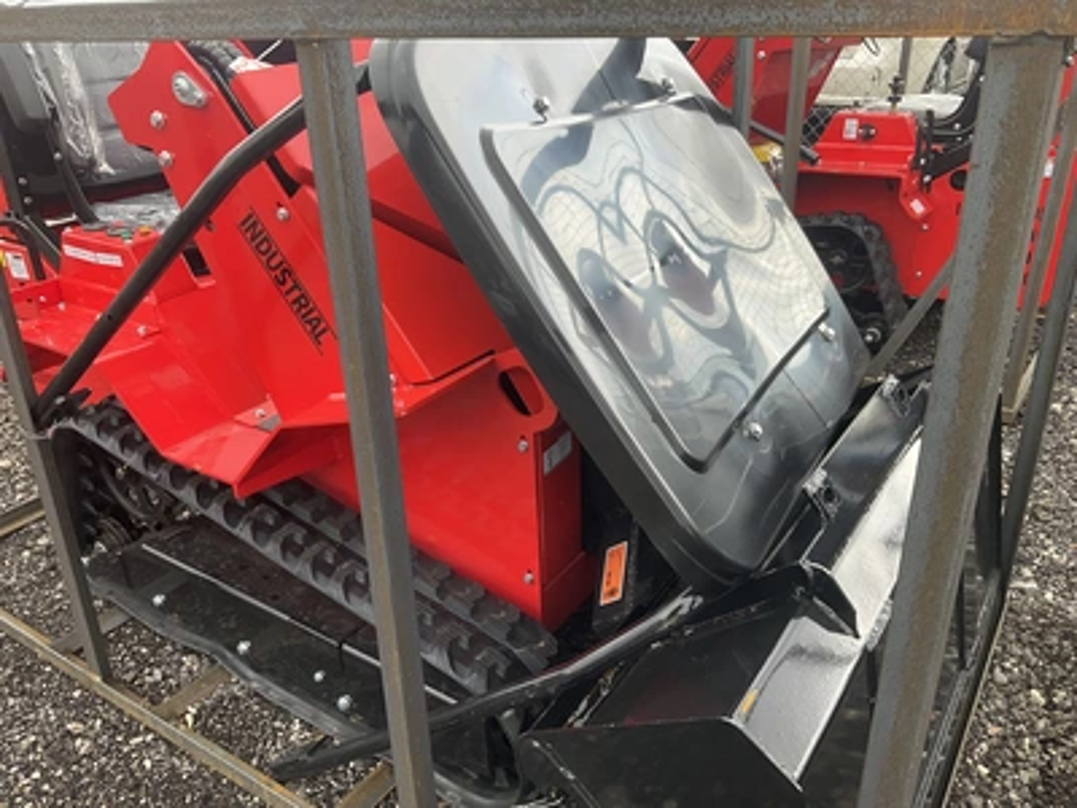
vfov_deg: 48.2
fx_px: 902
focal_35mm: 29
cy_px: 404
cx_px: 538
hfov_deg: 61.7
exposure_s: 1/143
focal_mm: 3
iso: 20
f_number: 1.8
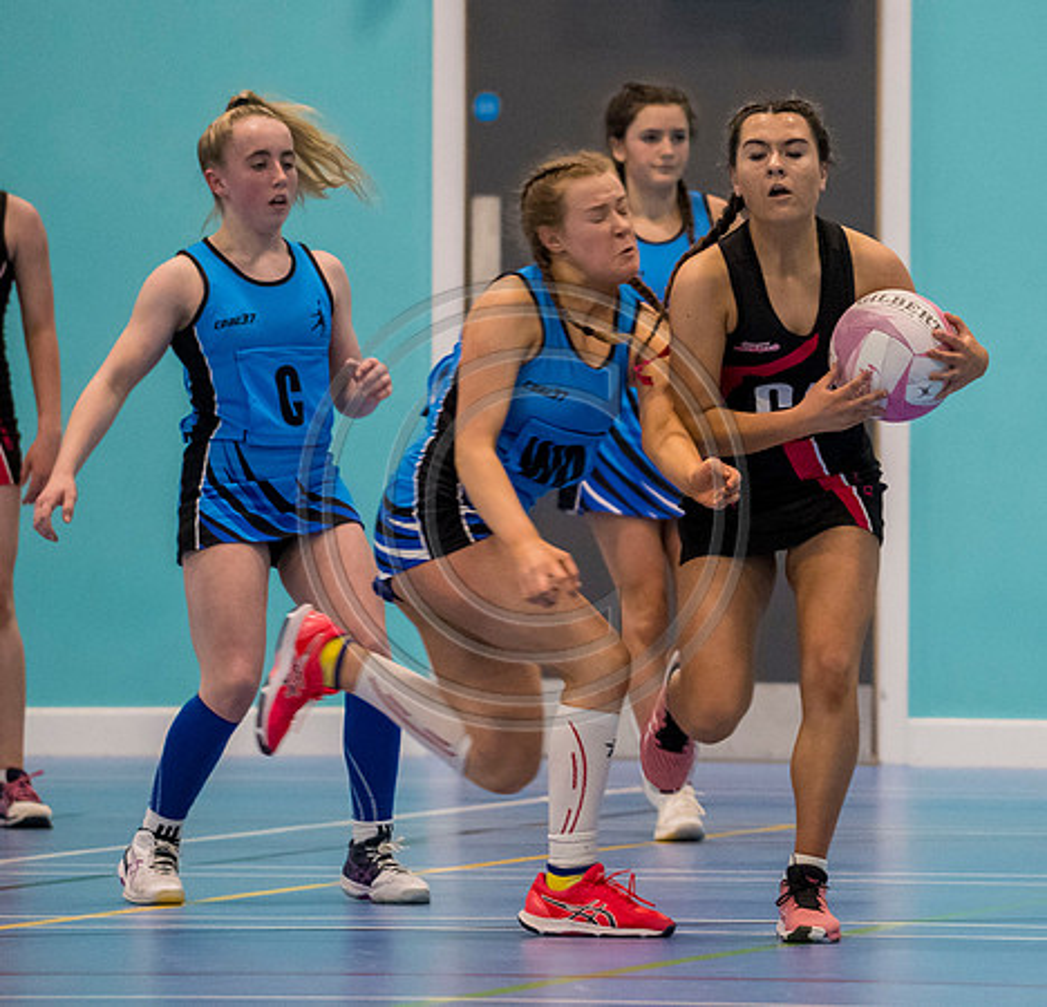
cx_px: 788
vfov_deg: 4.6
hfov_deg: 4.8
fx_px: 12447
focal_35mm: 371
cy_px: 442
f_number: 4
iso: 5000
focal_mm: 200
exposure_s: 1/500
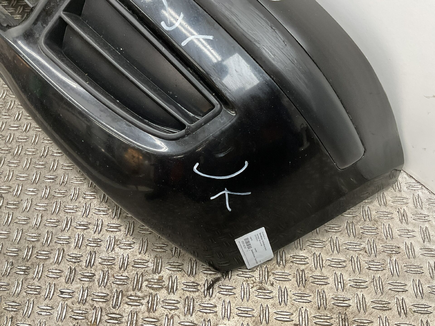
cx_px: 218
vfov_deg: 48.2
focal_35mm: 29
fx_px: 364
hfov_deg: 61.7
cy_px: 163
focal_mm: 3
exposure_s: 1/50
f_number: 1.8
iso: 64
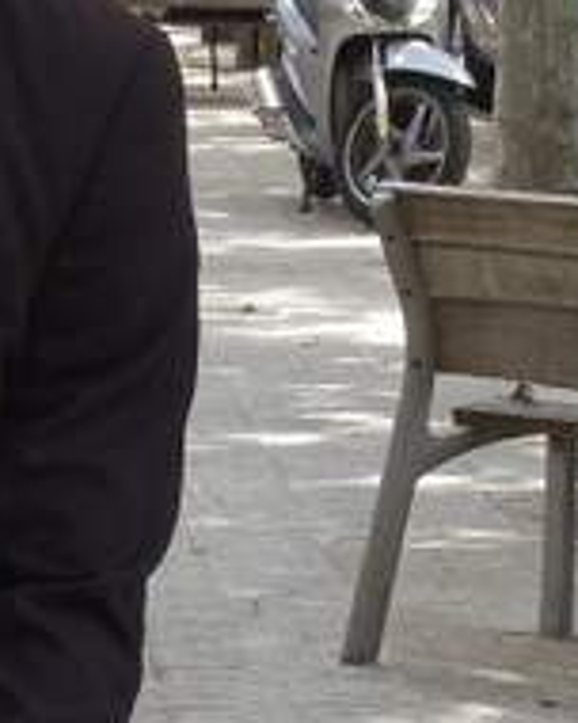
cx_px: 15
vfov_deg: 7.6
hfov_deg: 6.1
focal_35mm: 253
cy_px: 784
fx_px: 5410
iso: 100
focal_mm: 8.7
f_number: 4
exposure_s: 1/125
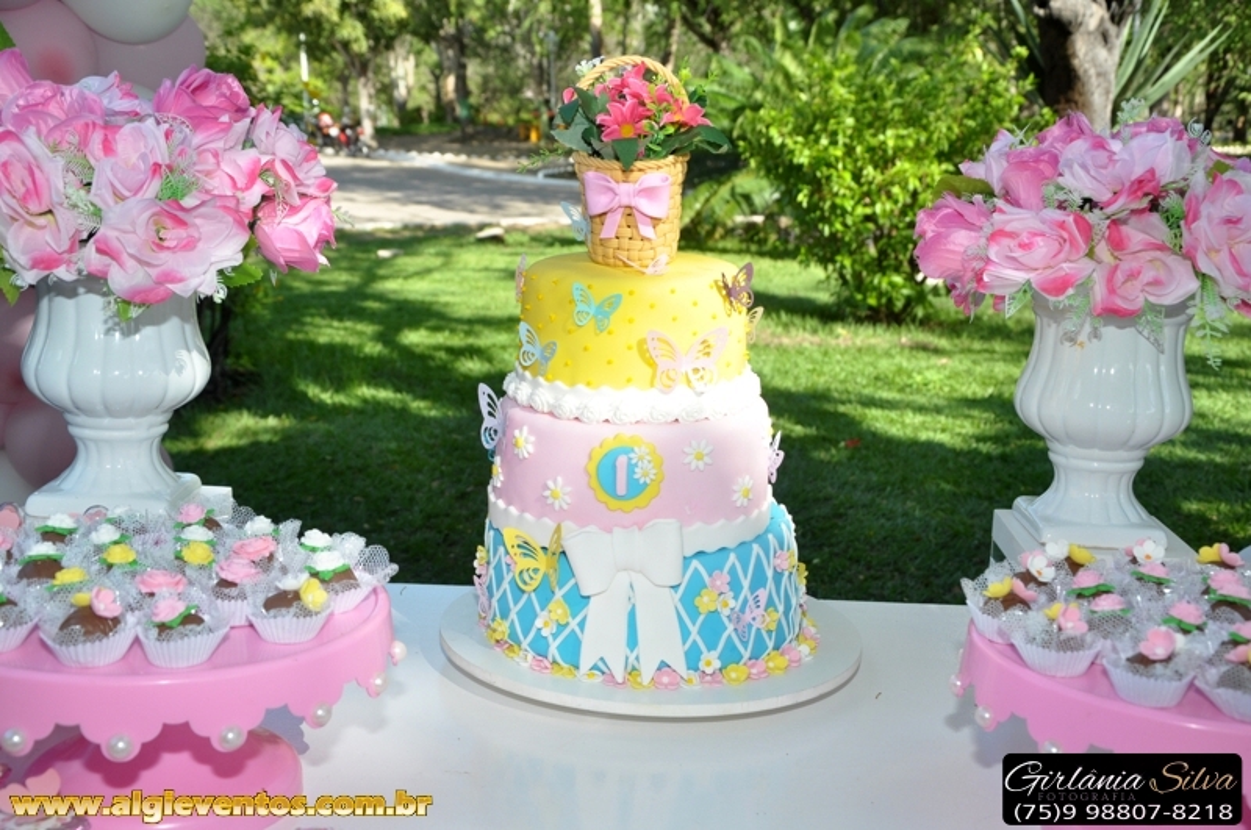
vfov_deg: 29.8
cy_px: 415
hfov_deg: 43.7
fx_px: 1562
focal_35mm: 45
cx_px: 626
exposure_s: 1/200
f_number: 7.1
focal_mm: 30
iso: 200
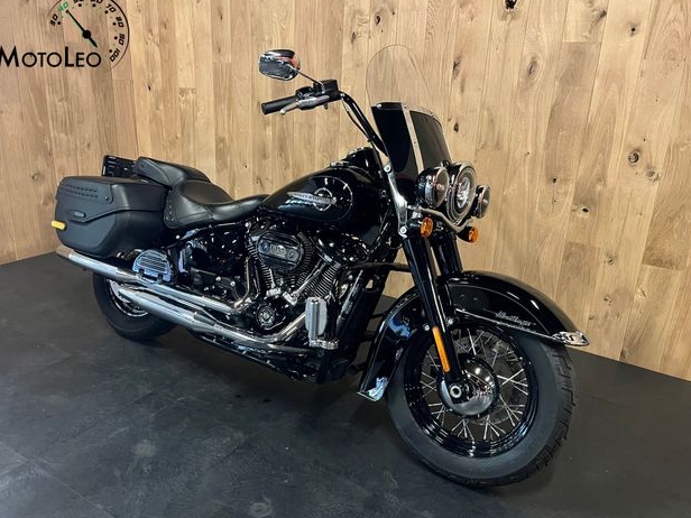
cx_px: 348
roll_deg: -2.6
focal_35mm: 27
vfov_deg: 51.4
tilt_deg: -18.7
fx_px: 539
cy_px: 258
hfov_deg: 65.3
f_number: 1.6
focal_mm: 5.1
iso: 640
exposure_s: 1/33
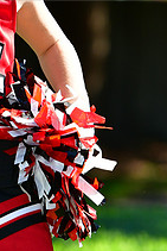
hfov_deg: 2.0
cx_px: -57
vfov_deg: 3.0
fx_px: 4719
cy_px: -37
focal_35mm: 679
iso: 400
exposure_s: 1/1000
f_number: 4.5
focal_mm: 165
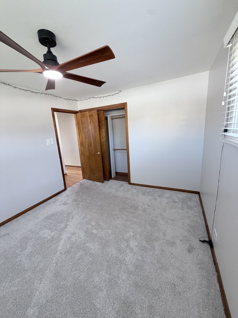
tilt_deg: -12.1
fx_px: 128
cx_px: 119
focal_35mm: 14
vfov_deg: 102.1
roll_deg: +3.1
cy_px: 159
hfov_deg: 85.7
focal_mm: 2.22
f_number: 2.2
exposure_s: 1/60
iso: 250
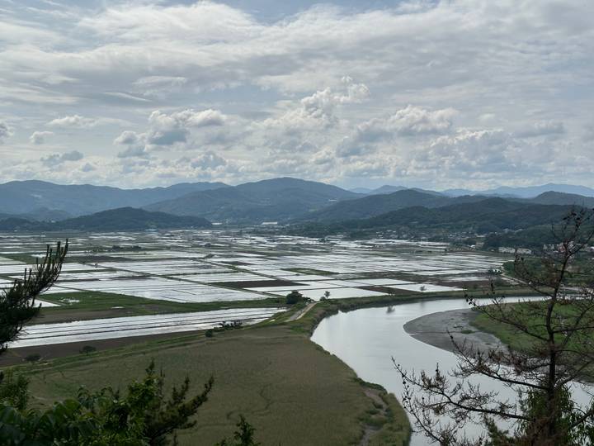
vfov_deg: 30.3
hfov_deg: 39.7
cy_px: 223
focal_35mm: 48
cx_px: 297
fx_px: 824
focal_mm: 6.86
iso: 64
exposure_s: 1/10870
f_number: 1.78
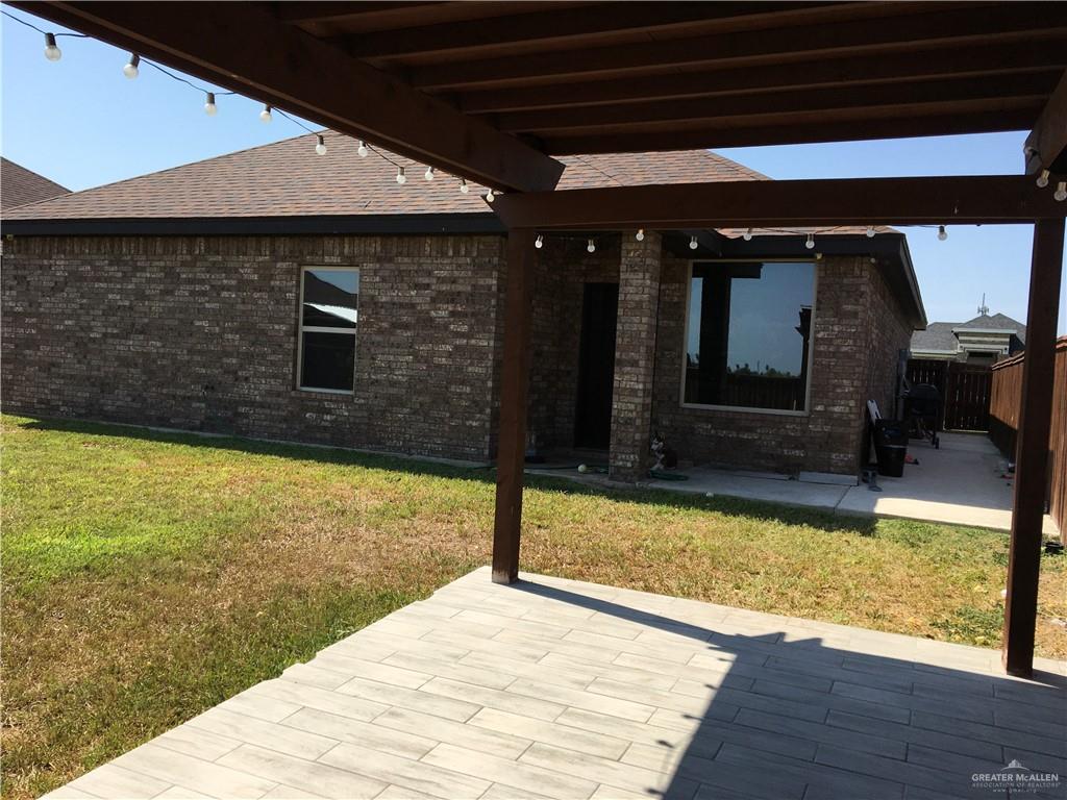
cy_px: 400
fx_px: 894
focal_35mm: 29
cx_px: 534
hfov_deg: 61.7
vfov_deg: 48.2
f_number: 2.2
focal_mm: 4.15
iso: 25
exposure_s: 1/1876
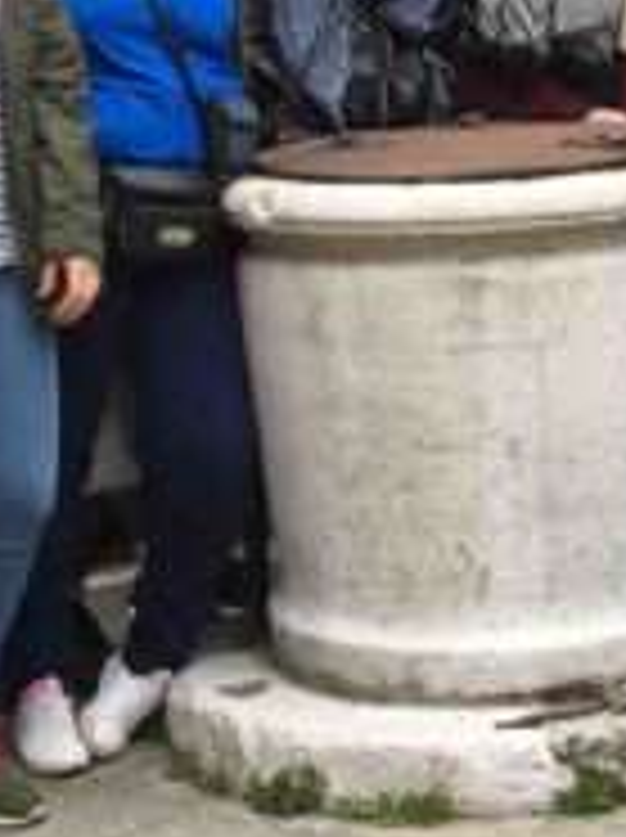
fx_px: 2900
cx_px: 748
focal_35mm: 120
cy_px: 32
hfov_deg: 12.1
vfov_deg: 16.2
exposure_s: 1/202
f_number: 2.2
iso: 25
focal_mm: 4.15
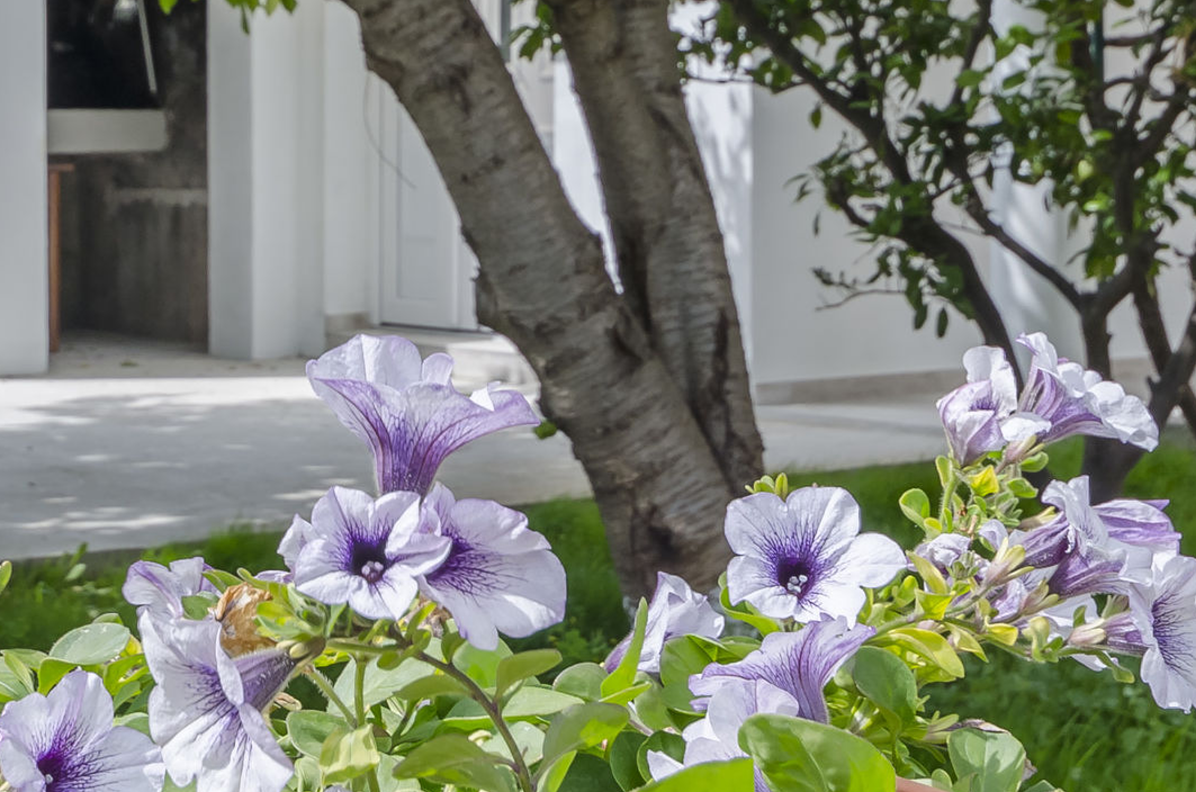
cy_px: 85
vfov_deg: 17.0
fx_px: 2619
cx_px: 320
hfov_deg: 25.5
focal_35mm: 79
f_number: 9
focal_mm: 20
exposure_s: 1/160
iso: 100
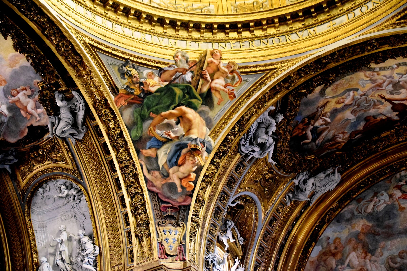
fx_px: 950
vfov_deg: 16.3
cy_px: 136
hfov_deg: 24.2
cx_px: 204
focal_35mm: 84
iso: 6400
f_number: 4.8
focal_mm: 56
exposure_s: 1/50
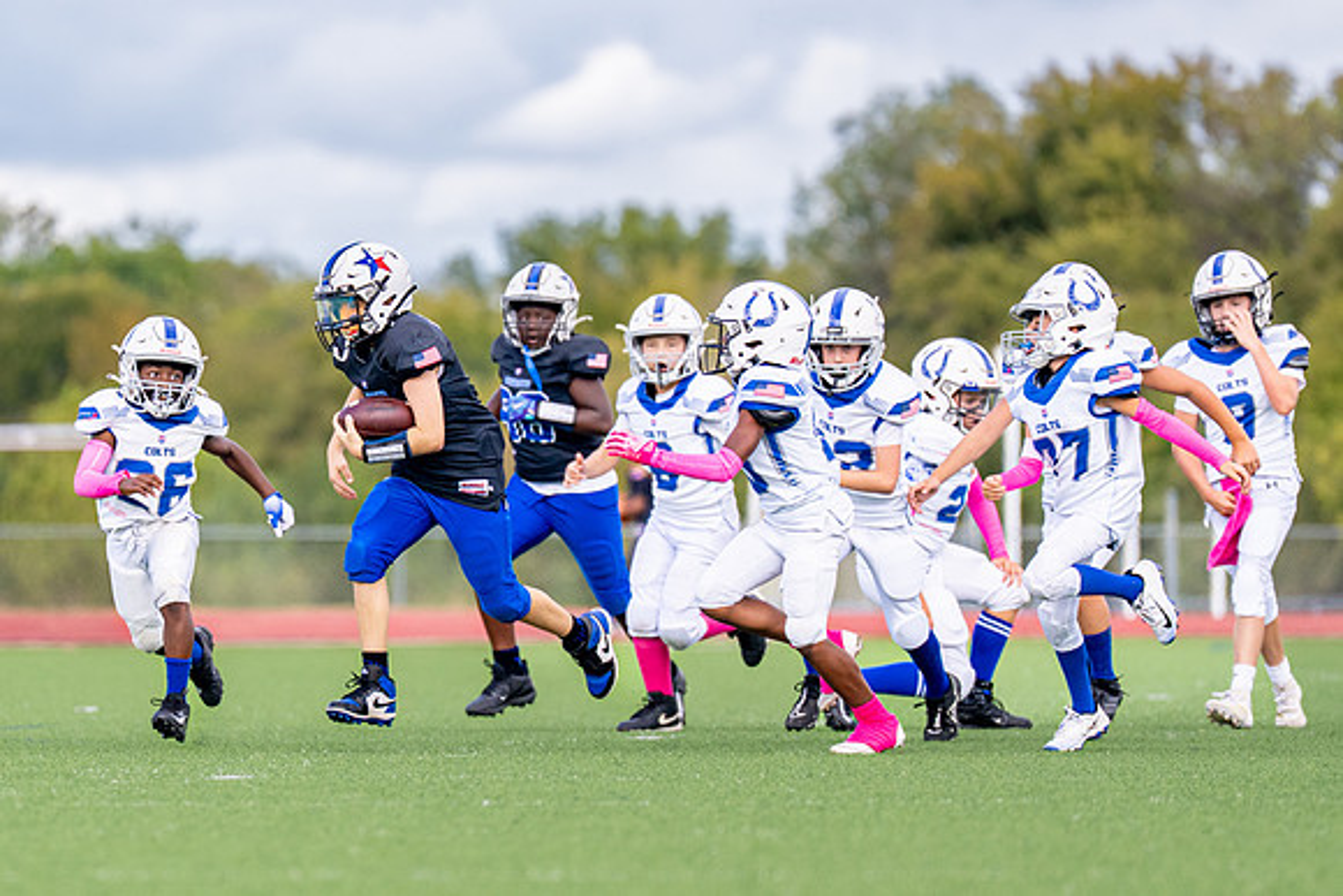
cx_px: 436
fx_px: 17078
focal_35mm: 458
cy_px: 490
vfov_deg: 3.0
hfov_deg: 4.5
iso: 320
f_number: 2.8
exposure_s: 1/3200
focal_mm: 200
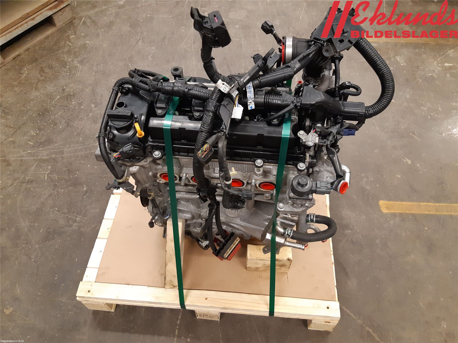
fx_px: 344
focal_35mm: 26
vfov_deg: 53.1
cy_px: 172
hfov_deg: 67.3
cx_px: 229
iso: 200
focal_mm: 3.93
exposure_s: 1/50
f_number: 1.7
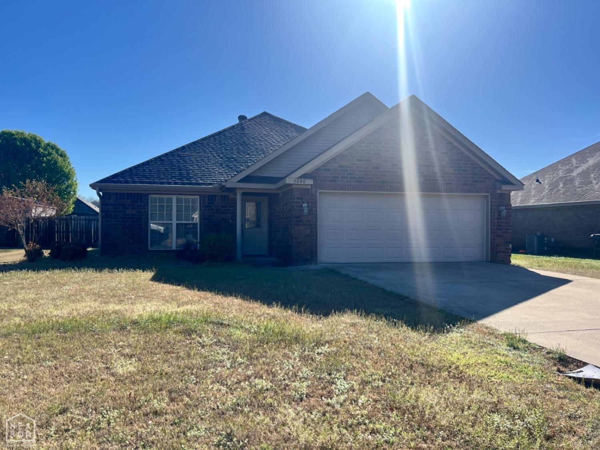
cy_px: 225
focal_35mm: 26
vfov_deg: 53.1
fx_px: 451
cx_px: 300
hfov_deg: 67.3
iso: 50
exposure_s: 1/5076
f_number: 1.5
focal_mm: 5.7
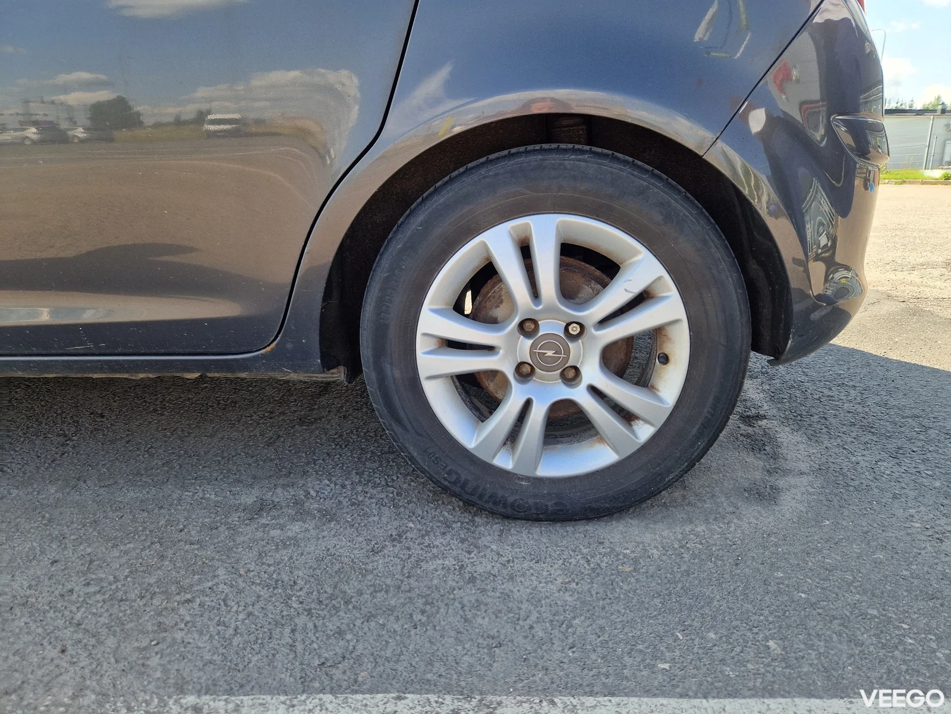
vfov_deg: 58.9
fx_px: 632
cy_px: 357
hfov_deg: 73.9
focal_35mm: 23
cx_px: 476
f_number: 1.8
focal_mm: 5.4
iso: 50
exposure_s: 1/352
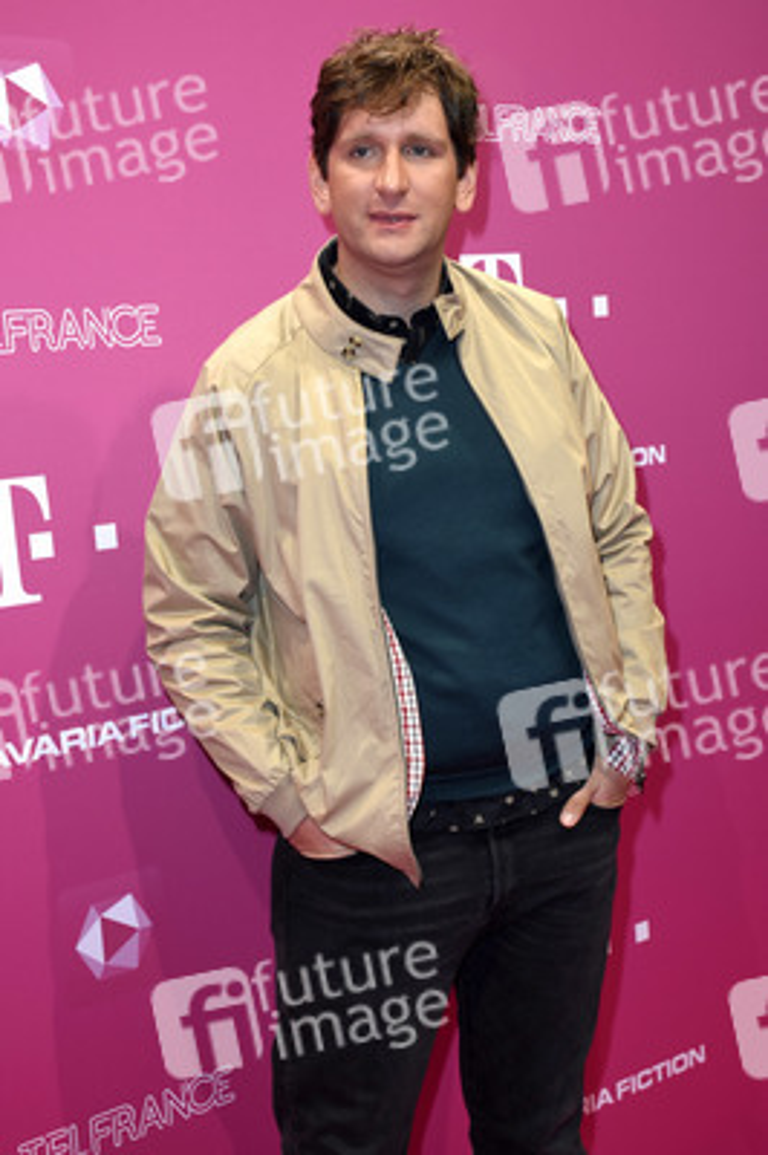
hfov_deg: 26.4
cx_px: 384
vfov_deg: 38.9
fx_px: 1635
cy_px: 578
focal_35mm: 51
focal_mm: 34
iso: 500
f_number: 6.3
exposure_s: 1/160
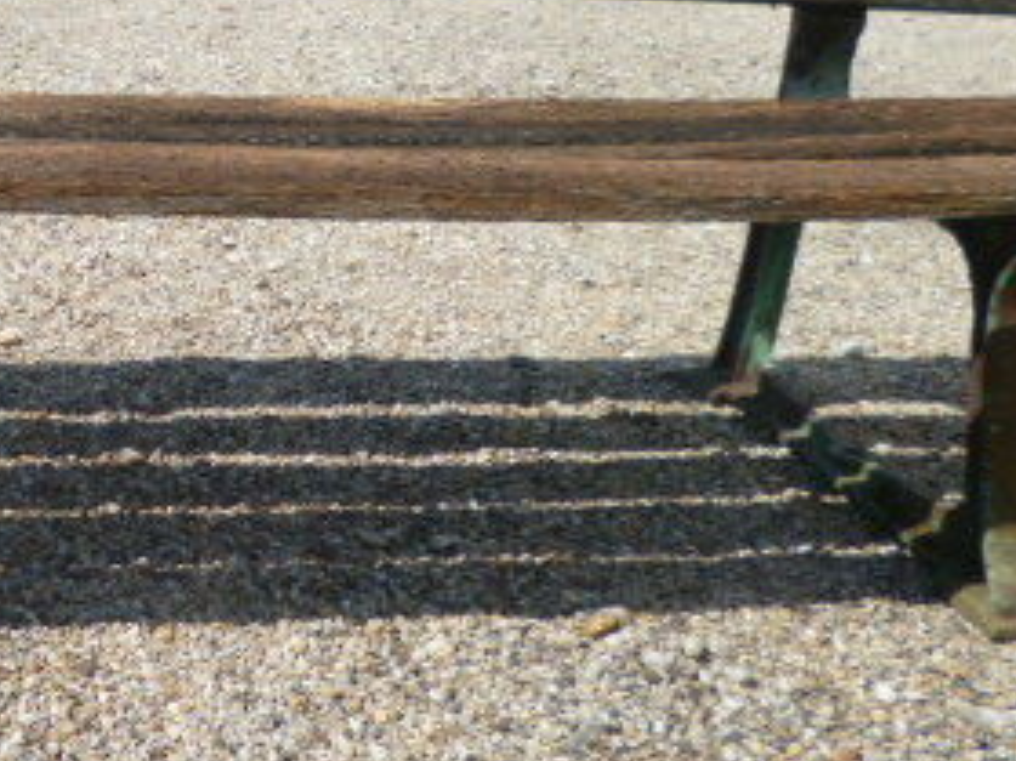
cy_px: 178
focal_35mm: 55
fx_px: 1614
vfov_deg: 26.2
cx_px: 117
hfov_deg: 33.3
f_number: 2.5
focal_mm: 4.3
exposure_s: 1/1600
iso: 100
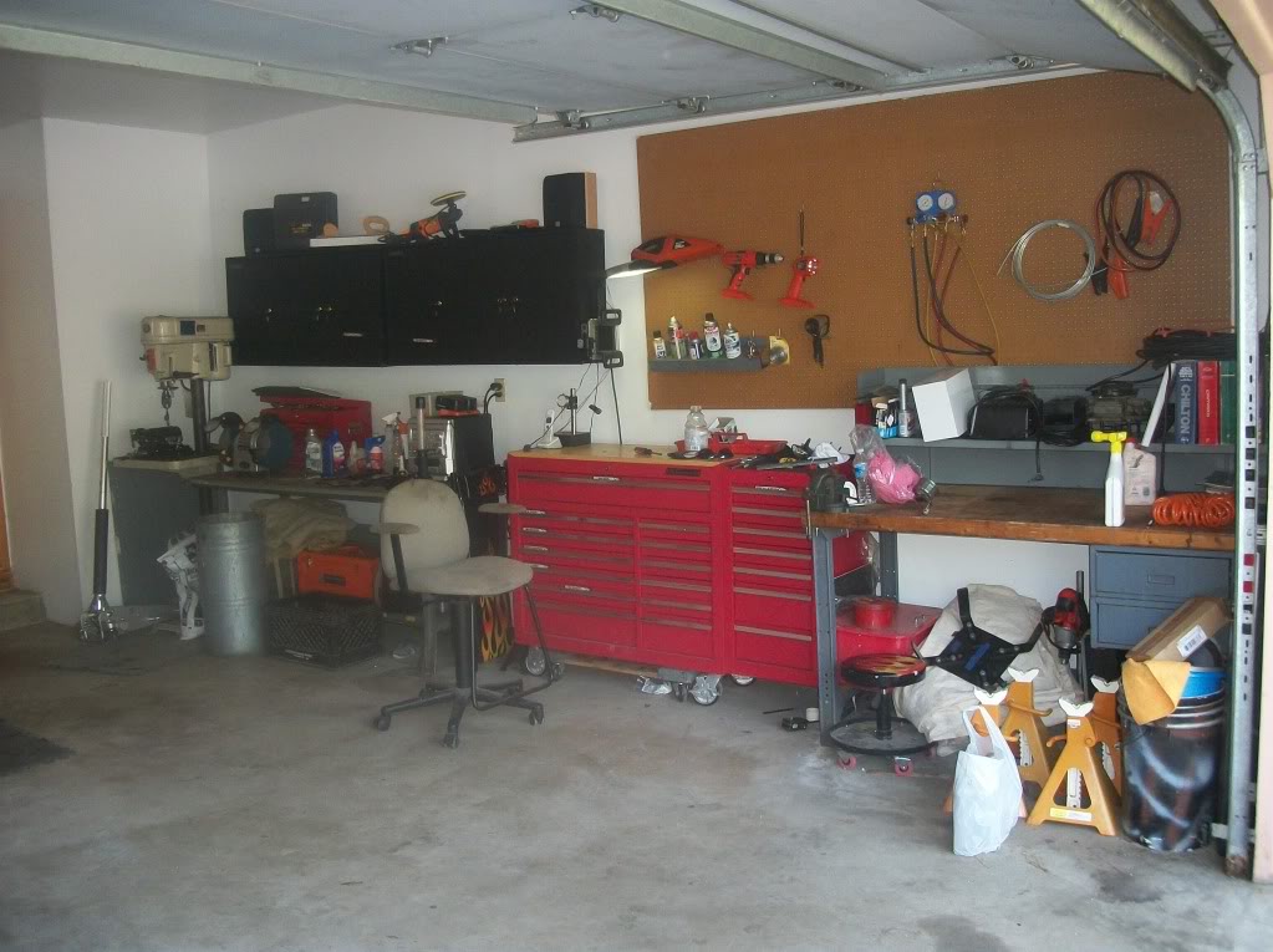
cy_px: 476
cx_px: 636
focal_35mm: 32
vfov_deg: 44.1
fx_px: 1176
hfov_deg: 56.9
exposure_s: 1/100
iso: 250
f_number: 2.9
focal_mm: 5.7
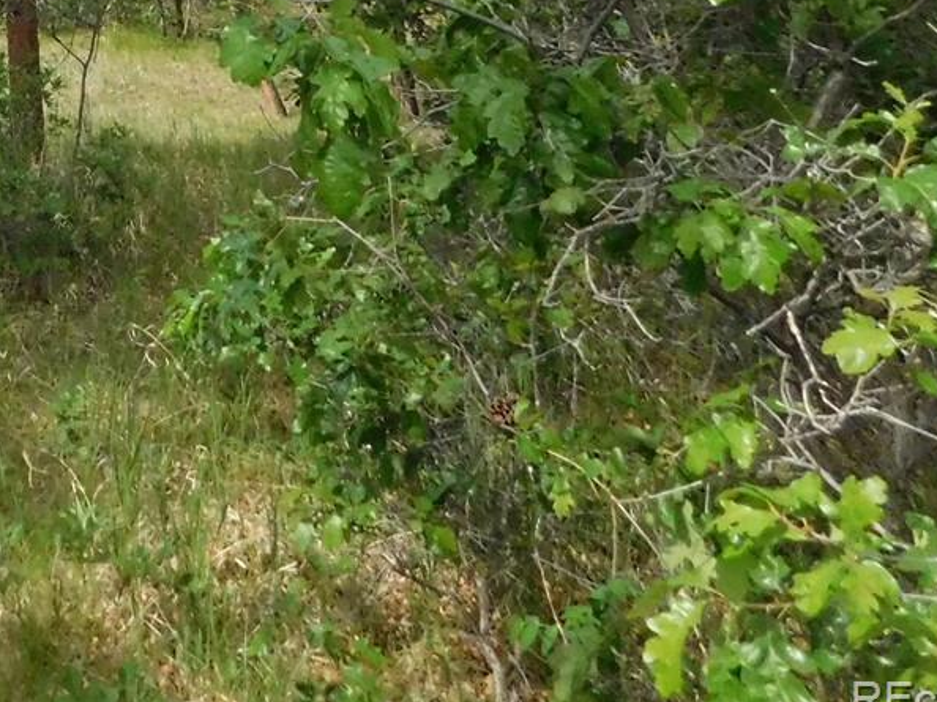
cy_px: -215
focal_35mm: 62
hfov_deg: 27.8
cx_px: -155
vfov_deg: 21.4
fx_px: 1678
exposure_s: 1/1000
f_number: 6
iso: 800
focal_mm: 4
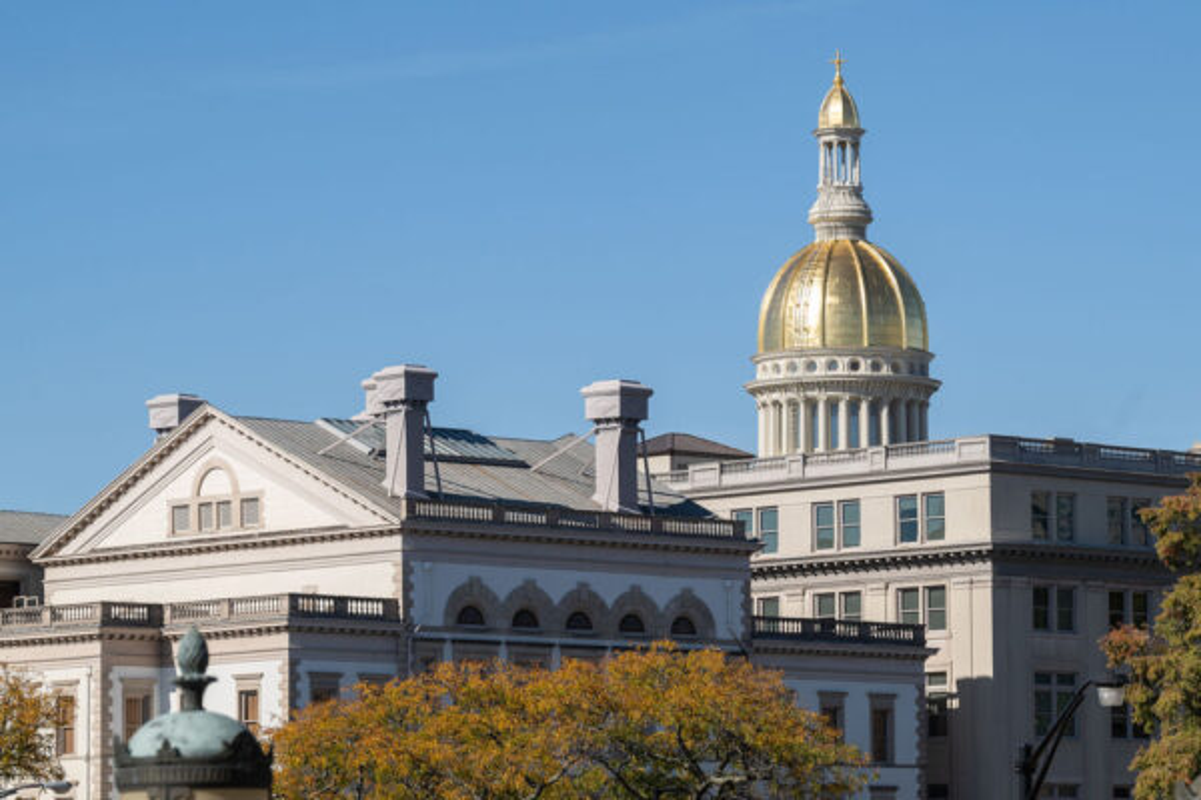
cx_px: 596
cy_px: 427
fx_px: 5048
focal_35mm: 151
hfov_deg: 13.6
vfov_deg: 9.1
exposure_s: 1/800
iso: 100
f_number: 6.3
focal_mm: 130
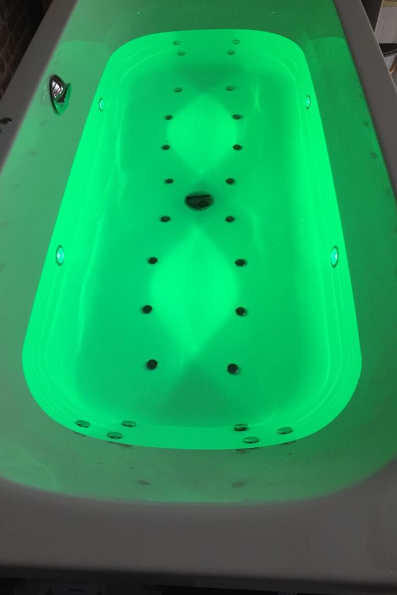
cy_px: 301
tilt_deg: -51.5
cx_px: 178
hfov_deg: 42.3
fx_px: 513
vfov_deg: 60.3
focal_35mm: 31
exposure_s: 1/33
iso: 125
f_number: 2.2
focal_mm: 4.15
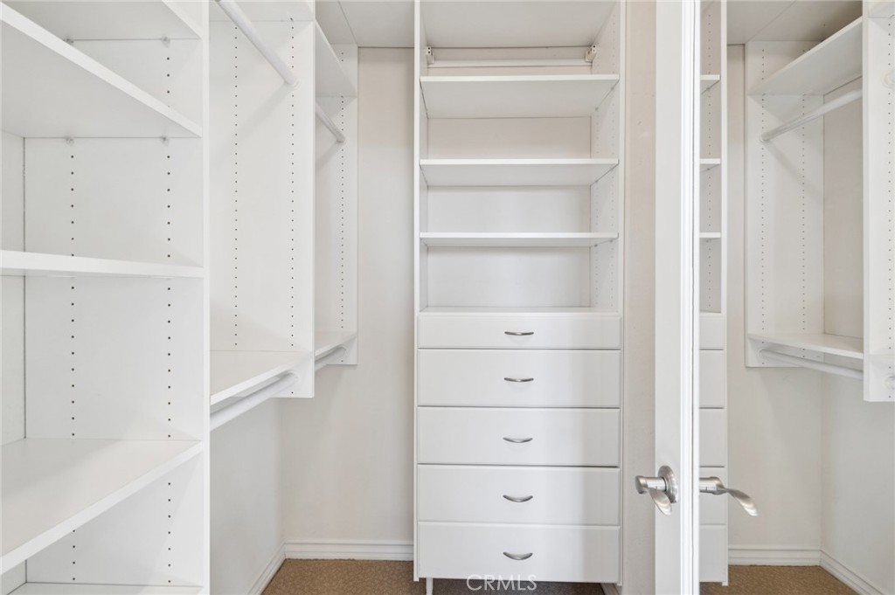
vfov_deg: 73.7
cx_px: 448
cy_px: 298
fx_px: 397
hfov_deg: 96.8
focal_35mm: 16
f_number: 9
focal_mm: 16
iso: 320
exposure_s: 1/5
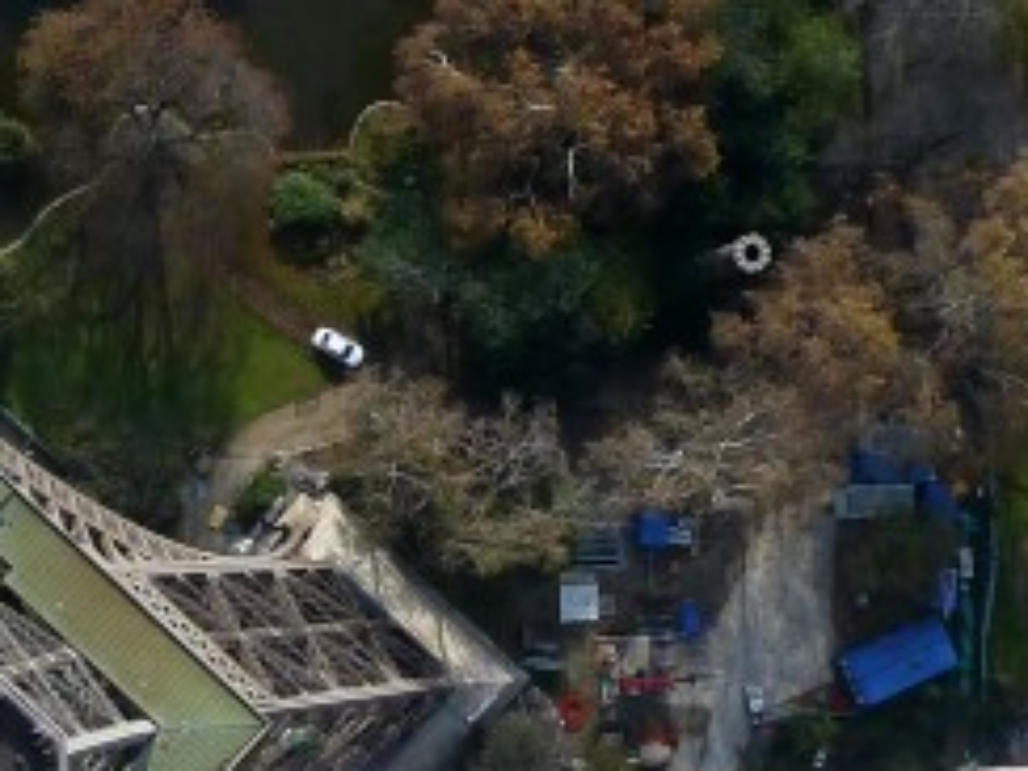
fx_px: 3118
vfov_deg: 13.9
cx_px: -316
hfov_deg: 17.5
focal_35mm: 105
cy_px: 737
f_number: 4
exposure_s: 1/400
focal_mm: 4.1
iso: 80
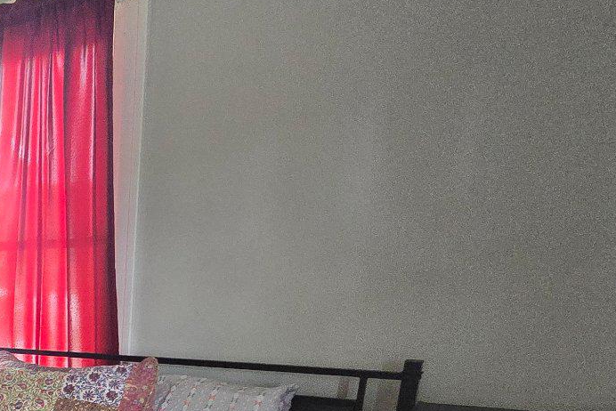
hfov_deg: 34.4
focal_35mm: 40
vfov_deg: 29.5
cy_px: 471
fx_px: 685
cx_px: -183
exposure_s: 1/60
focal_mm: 2.2
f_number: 2.2
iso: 400
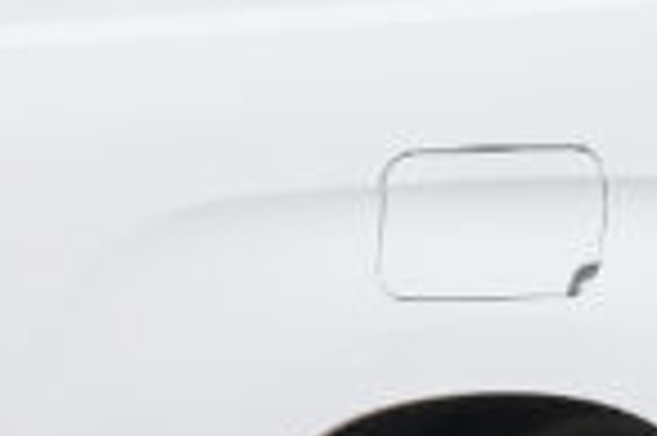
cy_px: 227
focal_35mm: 323
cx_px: 207
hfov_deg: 6.4
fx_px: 5888
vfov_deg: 4.2
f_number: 9
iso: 160
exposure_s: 1/400
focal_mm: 30.5
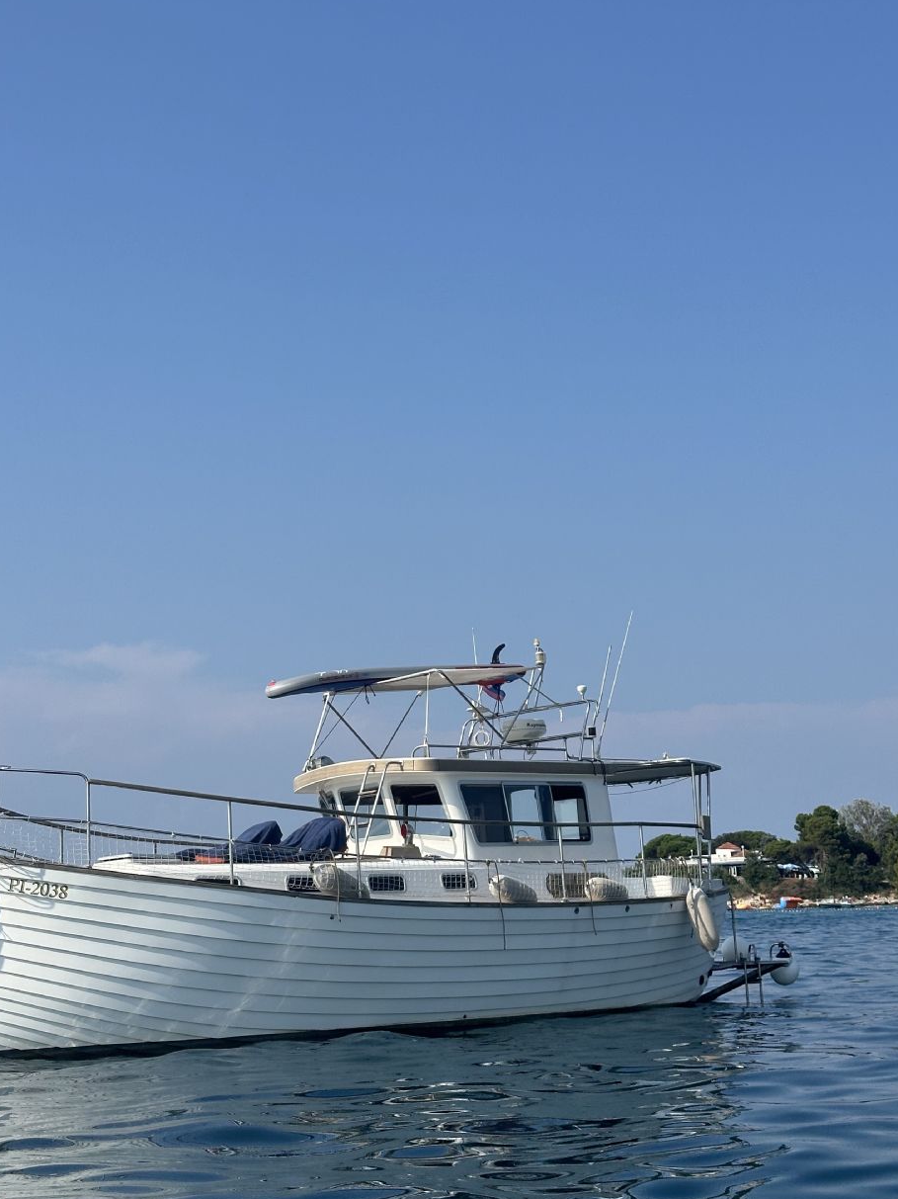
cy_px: 604
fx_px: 1973
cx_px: 381
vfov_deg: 33.8
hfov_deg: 25.6
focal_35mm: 57
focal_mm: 6.86
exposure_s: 1/6211
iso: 64
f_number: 1.78
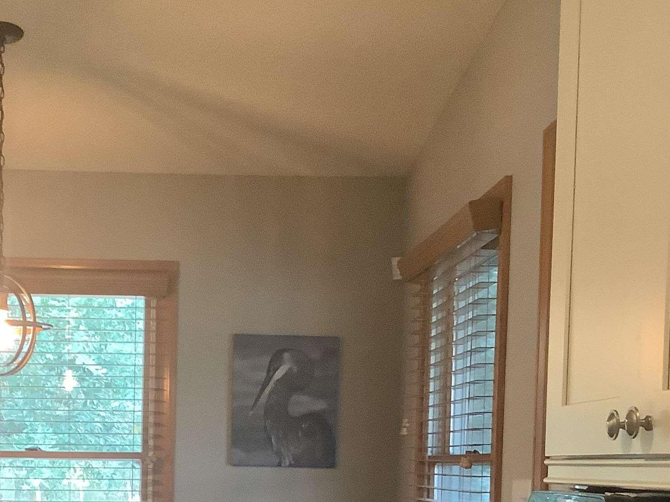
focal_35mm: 64
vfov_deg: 22.0
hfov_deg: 29.9
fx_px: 1239
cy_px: 507
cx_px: 195
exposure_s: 1/40
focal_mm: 3.3
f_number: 2.4
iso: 320
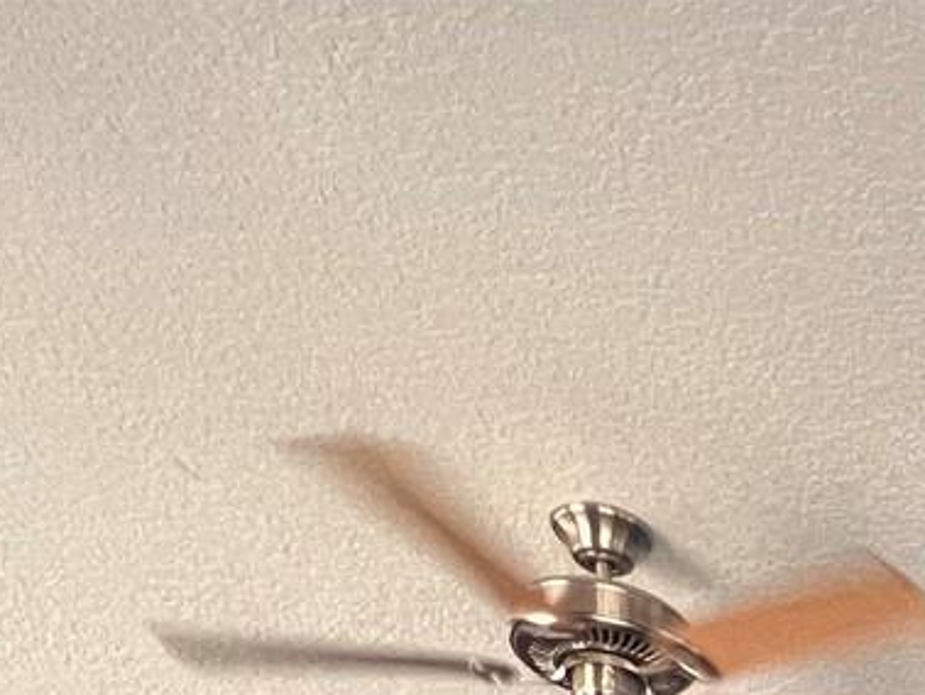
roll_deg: +1.2
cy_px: 1463
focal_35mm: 55
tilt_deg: -0.3
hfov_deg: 26.6
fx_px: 1471
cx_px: 1336
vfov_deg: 17.3
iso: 250
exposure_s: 1/67
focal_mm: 1.57
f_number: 1.8
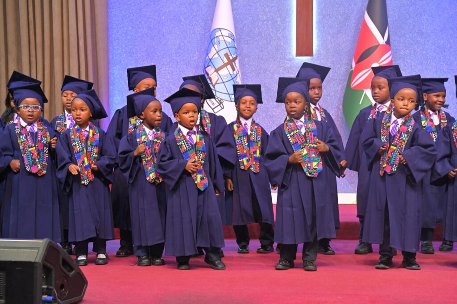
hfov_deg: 22.2
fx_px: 1167
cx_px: 228
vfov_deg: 14.8
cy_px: 152
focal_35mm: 92
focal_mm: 92
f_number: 5
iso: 3200
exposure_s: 1/160
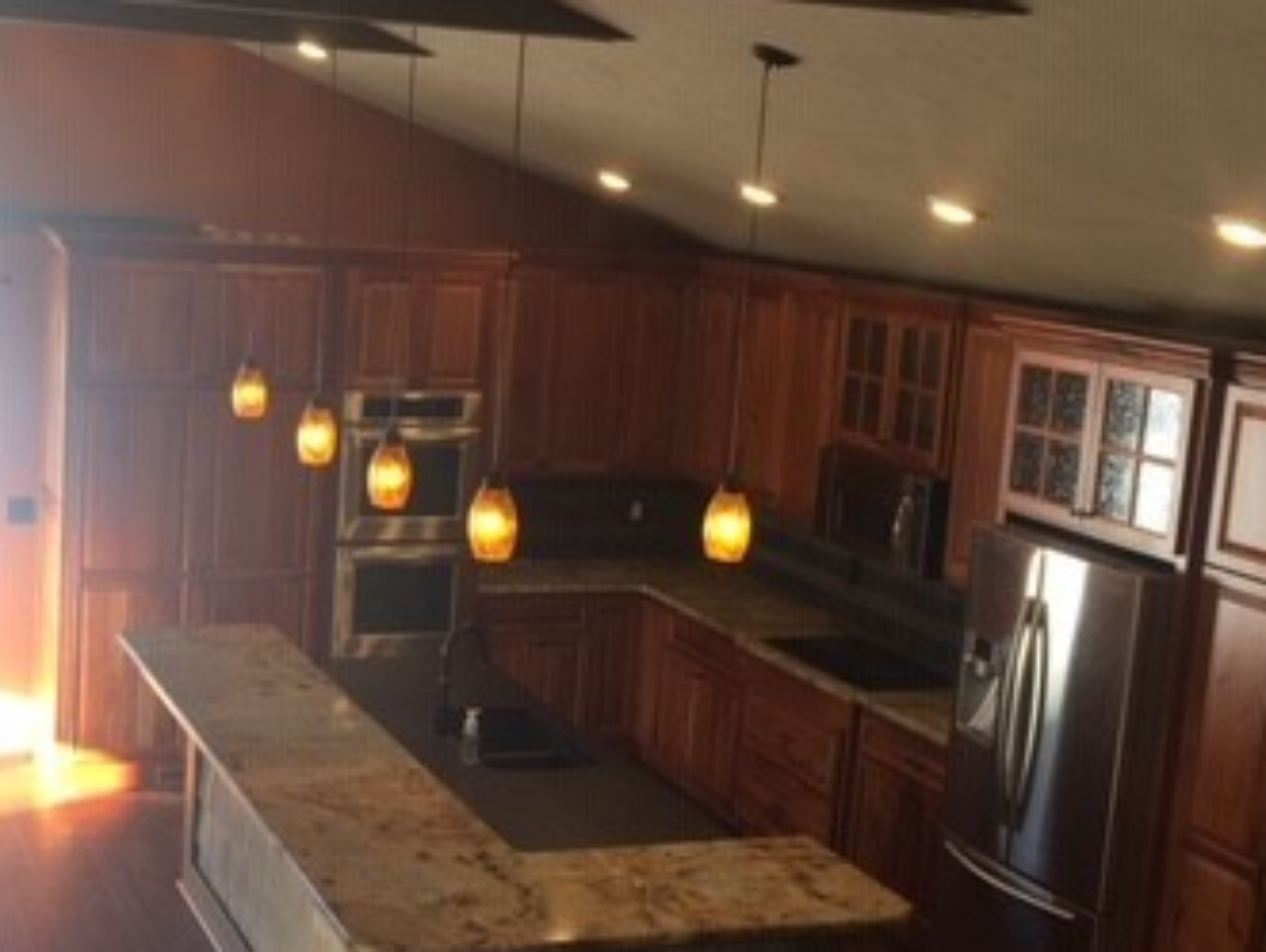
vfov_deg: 26.1
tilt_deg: -10.4
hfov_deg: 34.2
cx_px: 482
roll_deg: -3.4
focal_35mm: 56
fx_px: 2050
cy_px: 516
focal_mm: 4.15
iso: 25
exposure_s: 1/30
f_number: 2.2
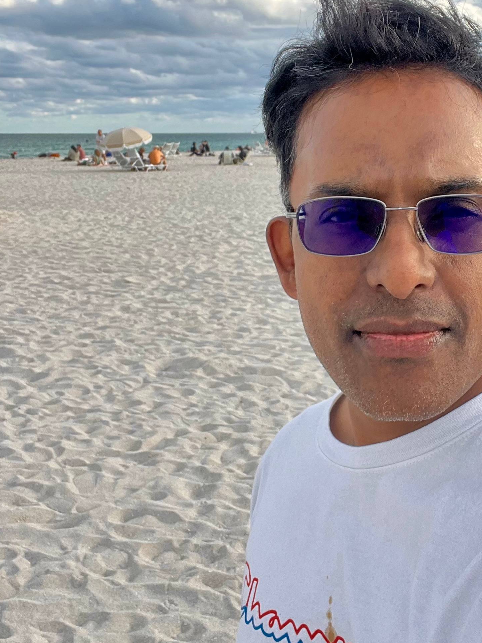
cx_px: 372
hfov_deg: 29.7
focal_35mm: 48
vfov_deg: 39.5
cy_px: 252
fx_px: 891
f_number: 2.2
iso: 32
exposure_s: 1/314
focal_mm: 2.71
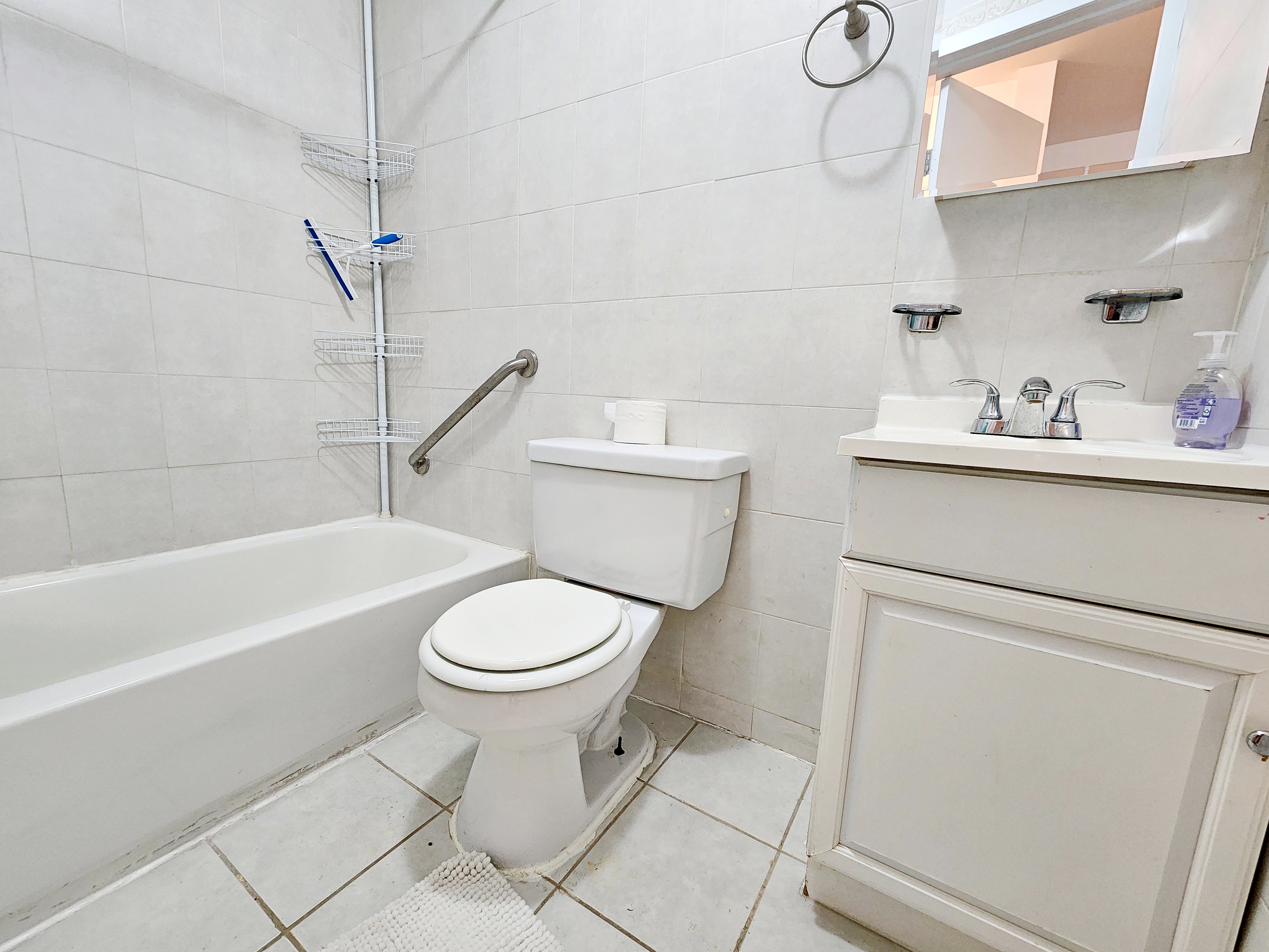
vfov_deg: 89.9
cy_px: 476
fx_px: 477
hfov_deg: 106.2
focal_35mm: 13
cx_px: 634
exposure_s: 1/40
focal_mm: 2.2
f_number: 2.2
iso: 400
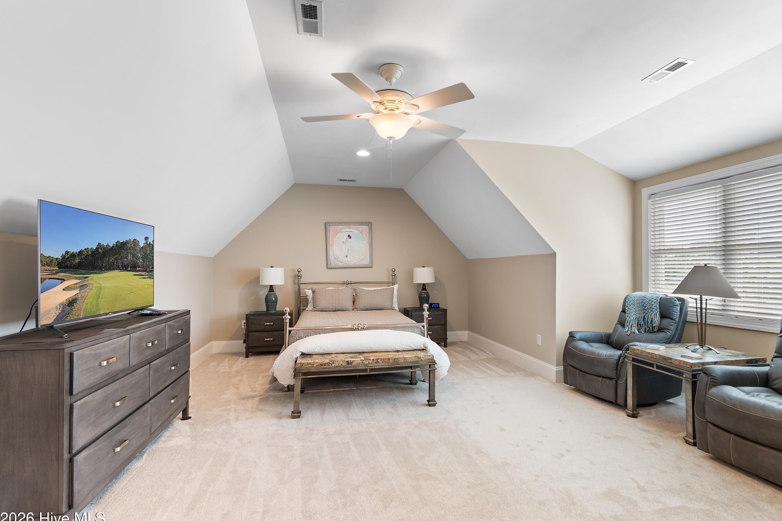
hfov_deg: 96.7
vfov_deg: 73.7
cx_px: 404
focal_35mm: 16
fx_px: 348
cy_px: 266
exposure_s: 1/3
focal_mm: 10
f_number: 4.5
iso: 100
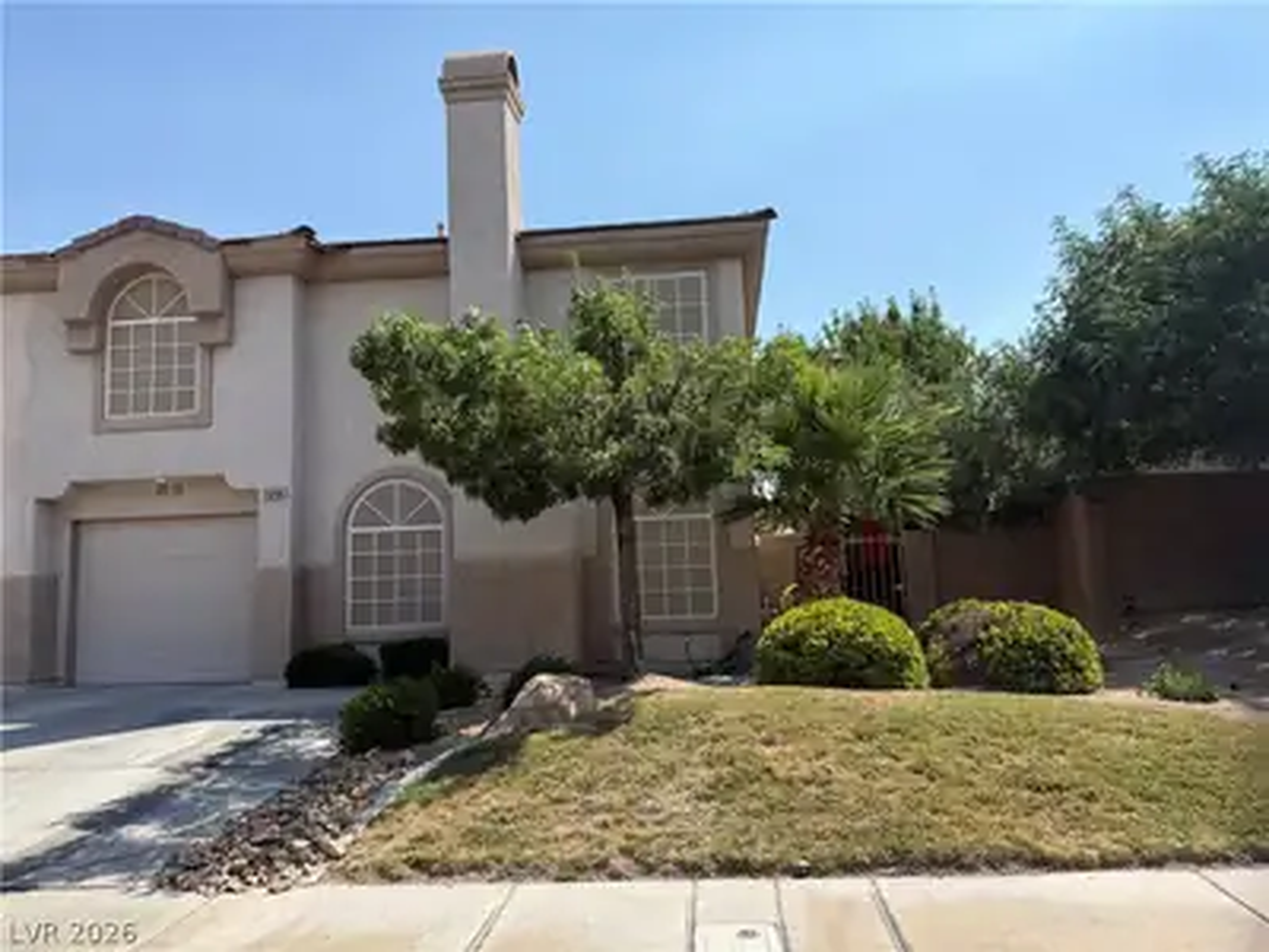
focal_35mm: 24
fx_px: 880
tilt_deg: +6.9
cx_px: 634
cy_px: 476
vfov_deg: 56.8
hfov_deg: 71.6
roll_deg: +1.7
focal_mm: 6.76
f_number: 1.78
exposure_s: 1/4167
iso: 80
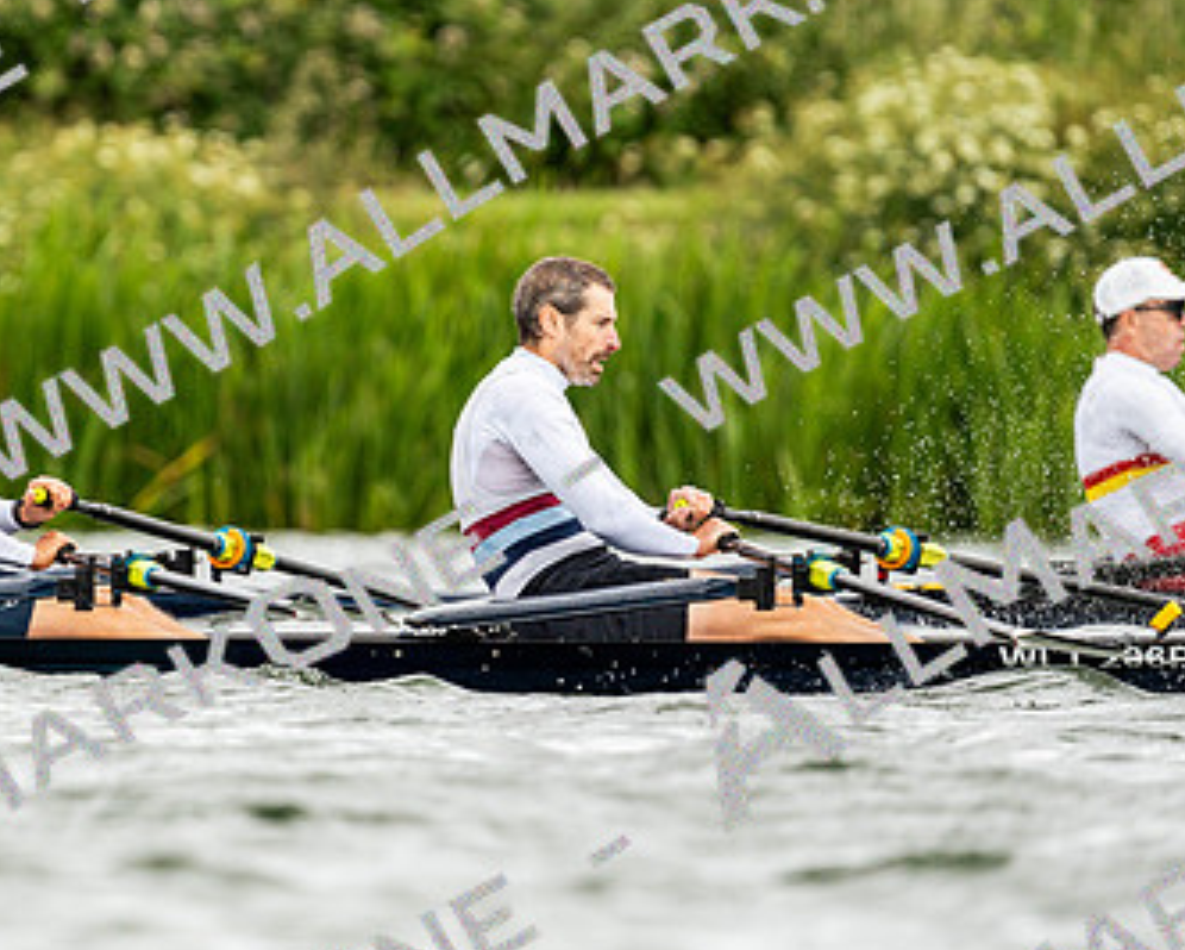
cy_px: 491
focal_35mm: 859
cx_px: 400
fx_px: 30144
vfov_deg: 1.8
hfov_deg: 2.3
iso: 800
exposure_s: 1/2000
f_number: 6.3
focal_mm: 524
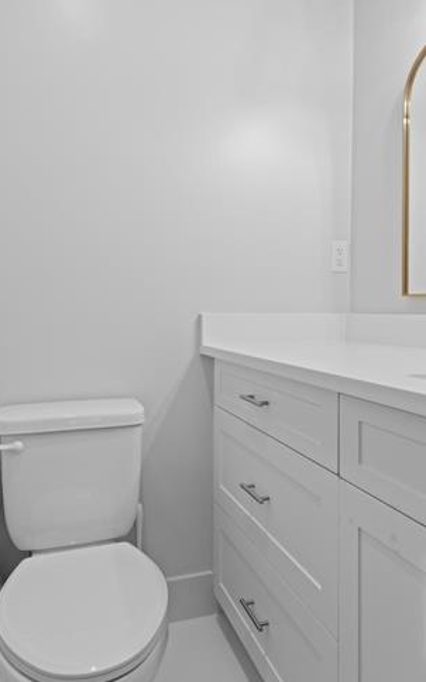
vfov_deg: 68.3
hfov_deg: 46.0
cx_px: 223
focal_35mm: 27
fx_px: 501
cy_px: 316
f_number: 9
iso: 200
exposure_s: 1/3
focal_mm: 16
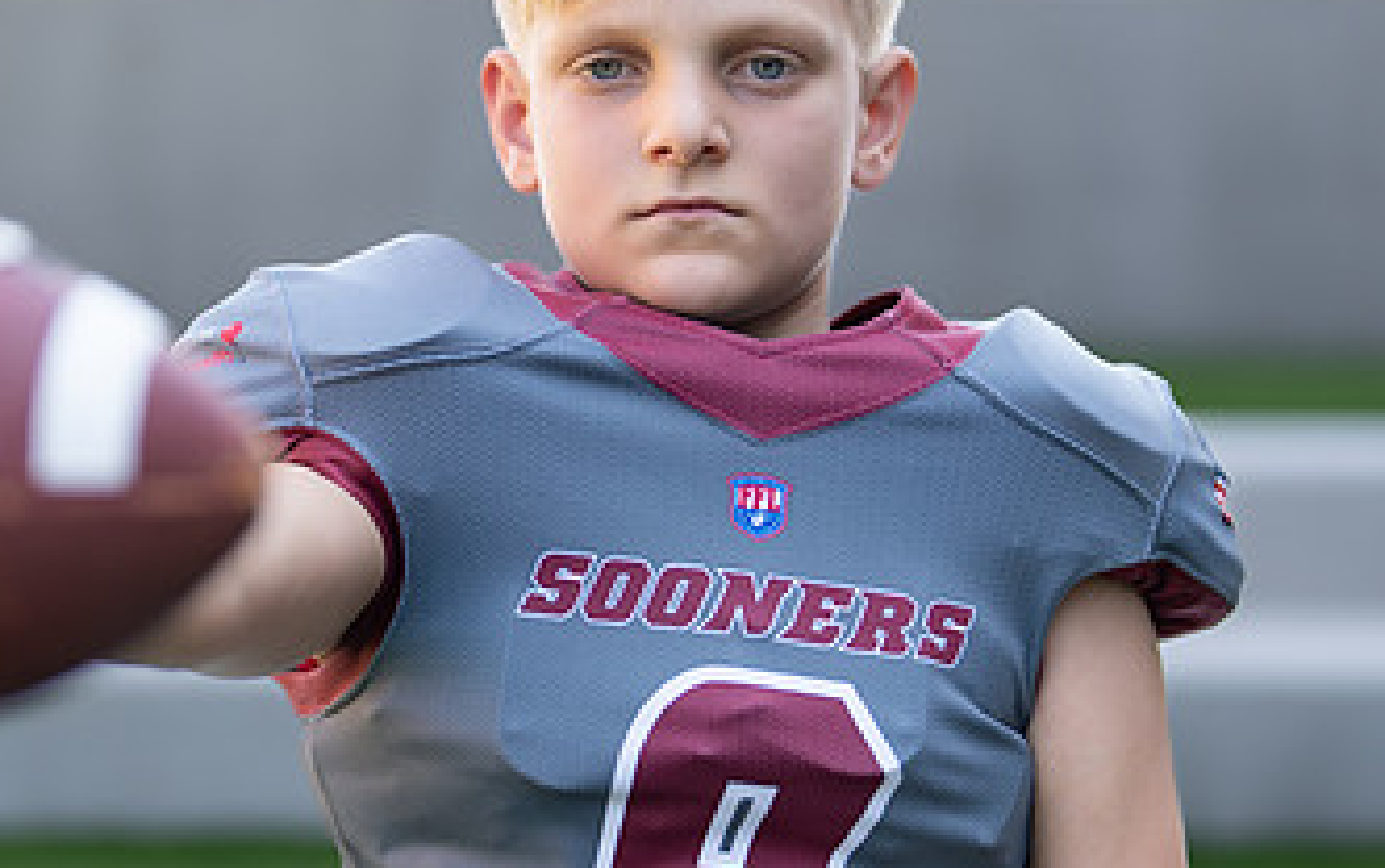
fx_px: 4193
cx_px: 741
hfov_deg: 18.8
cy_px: 382
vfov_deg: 11.8
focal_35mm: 111
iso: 100
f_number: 1.2
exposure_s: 1/1600
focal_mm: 50
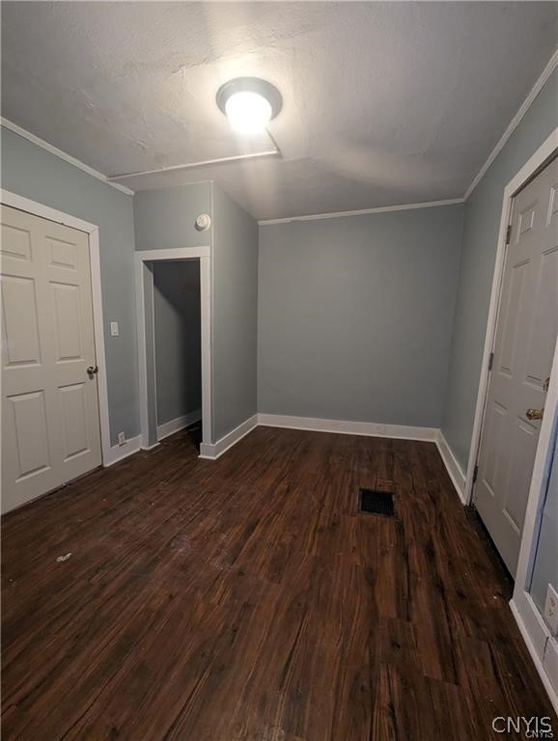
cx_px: 279
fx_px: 279
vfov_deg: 106.1
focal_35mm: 13
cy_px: 370
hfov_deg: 90.0
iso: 244
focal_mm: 1.95
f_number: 2.2
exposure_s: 1/40
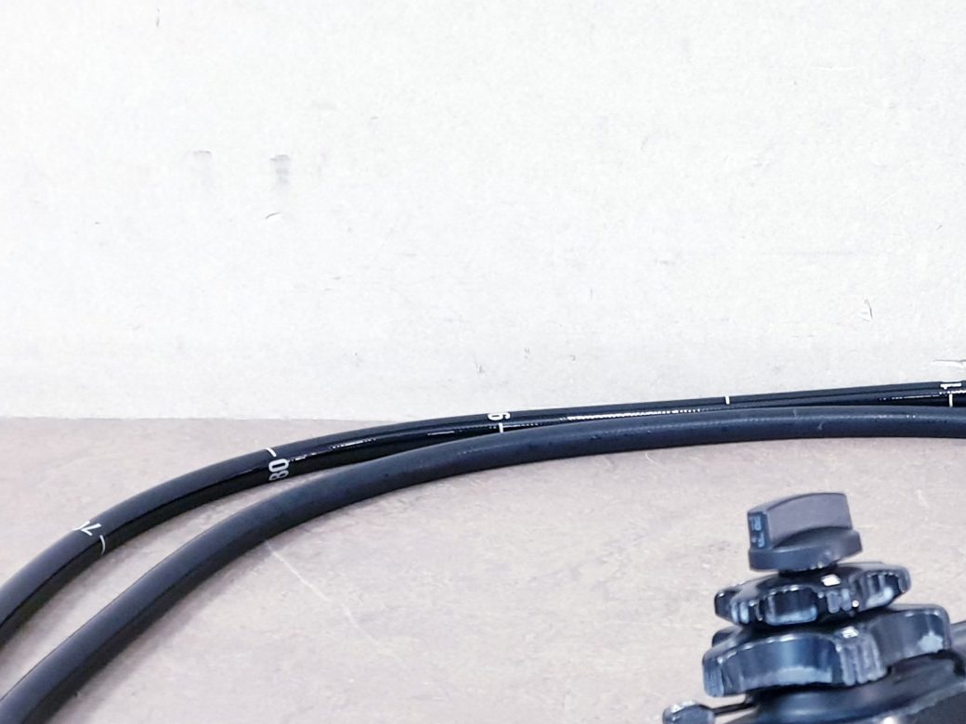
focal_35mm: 64
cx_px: 810
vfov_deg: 22.1
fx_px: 1786
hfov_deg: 29.4
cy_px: 726
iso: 250
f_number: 1.5
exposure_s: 1/50
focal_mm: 4.3
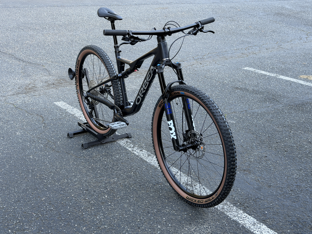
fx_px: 433
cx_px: 156
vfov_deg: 30.3
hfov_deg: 39.7
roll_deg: -1.2
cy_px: 117
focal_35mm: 48
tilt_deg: -21.7
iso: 50
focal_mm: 6.76
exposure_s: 1/121
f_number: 1.78
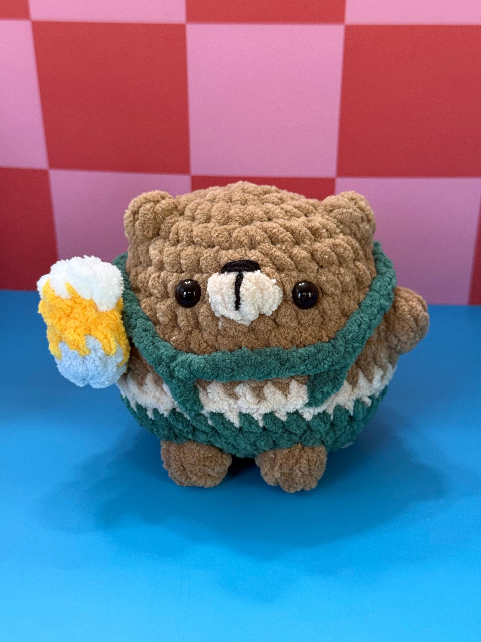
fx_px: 889
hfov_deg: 30.3
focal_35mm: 48
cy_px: 321
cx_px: 240
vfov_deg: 39.7
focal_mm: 6.76
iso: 250
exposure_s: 1/40
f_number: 1.78
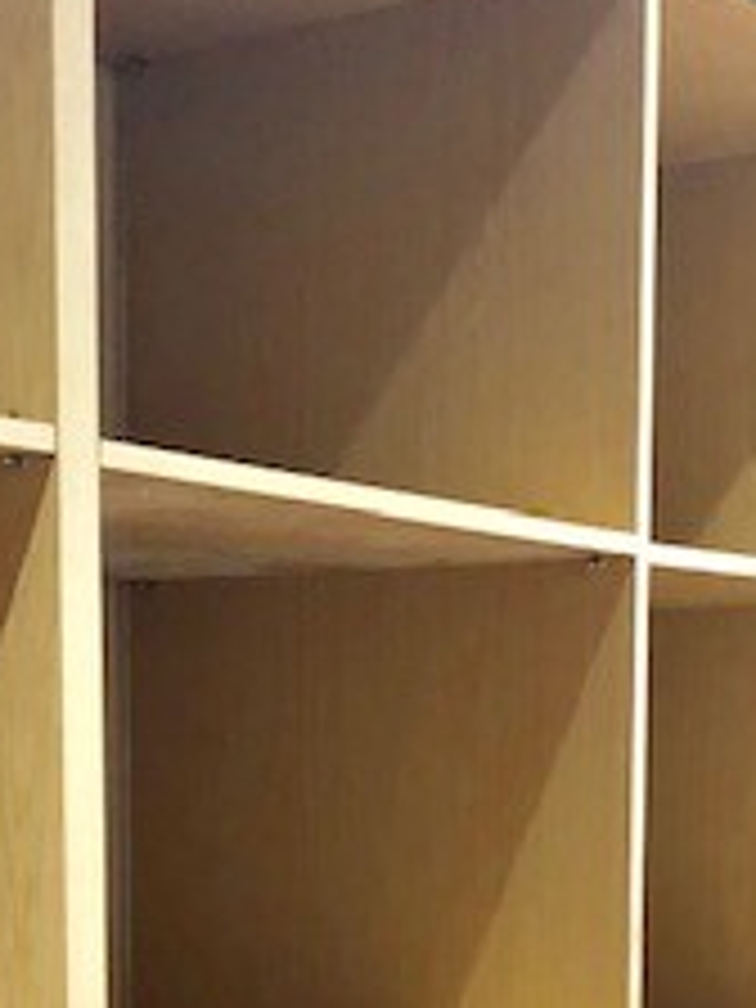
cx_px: 580
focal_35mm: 80
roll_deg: -0.7
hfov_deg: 18.3
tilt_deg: -3.9
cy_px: 1058
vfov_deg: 23.2
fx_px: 2330
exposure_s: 1/14
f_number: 1.8
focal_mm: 4
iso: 100
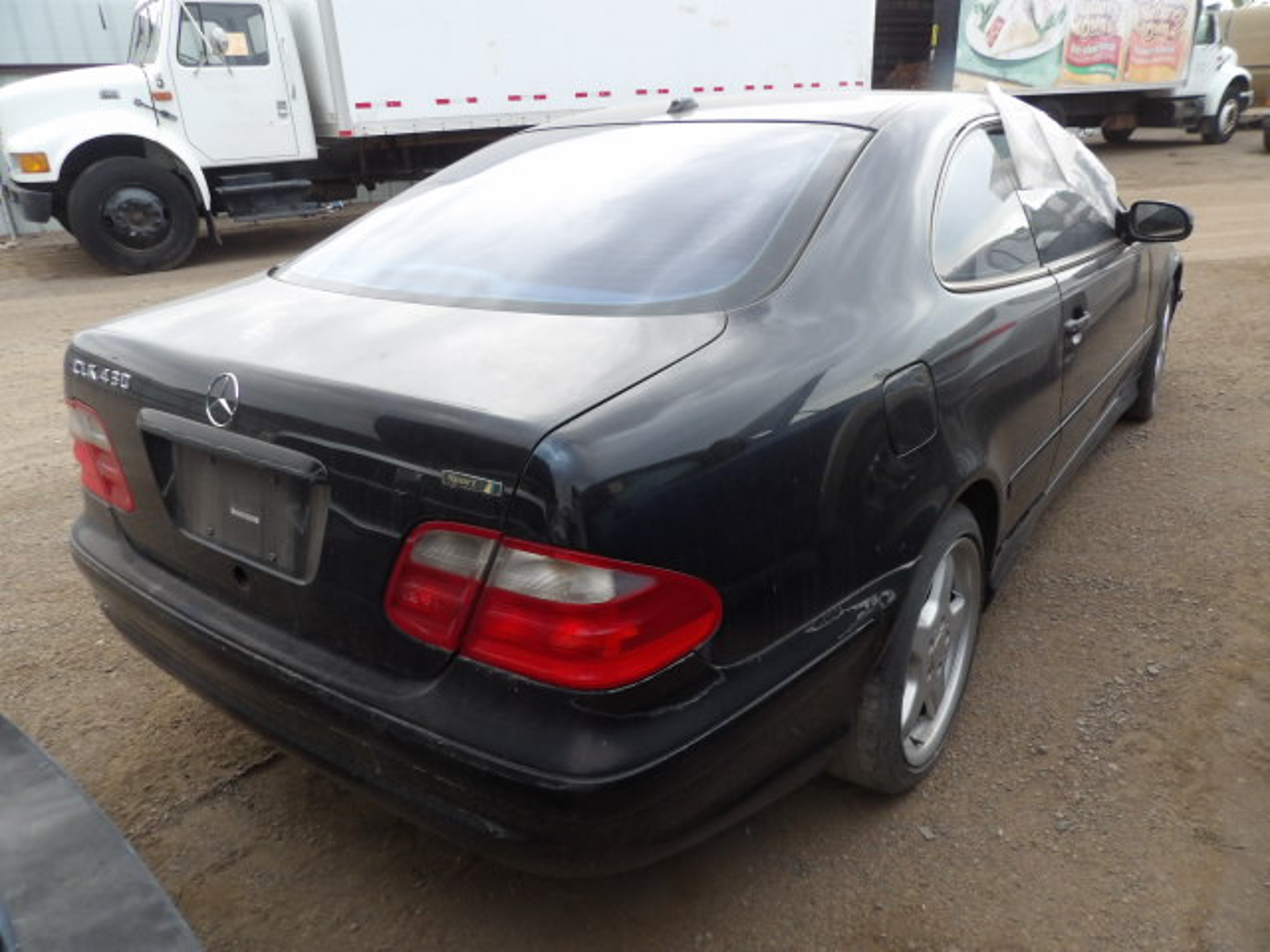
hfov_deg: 71.6
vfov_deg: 56.8
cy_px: 476
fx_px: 881
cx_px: 635
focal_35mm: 24
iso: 200
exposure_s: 1/22
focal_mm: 4.3
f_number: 3.2
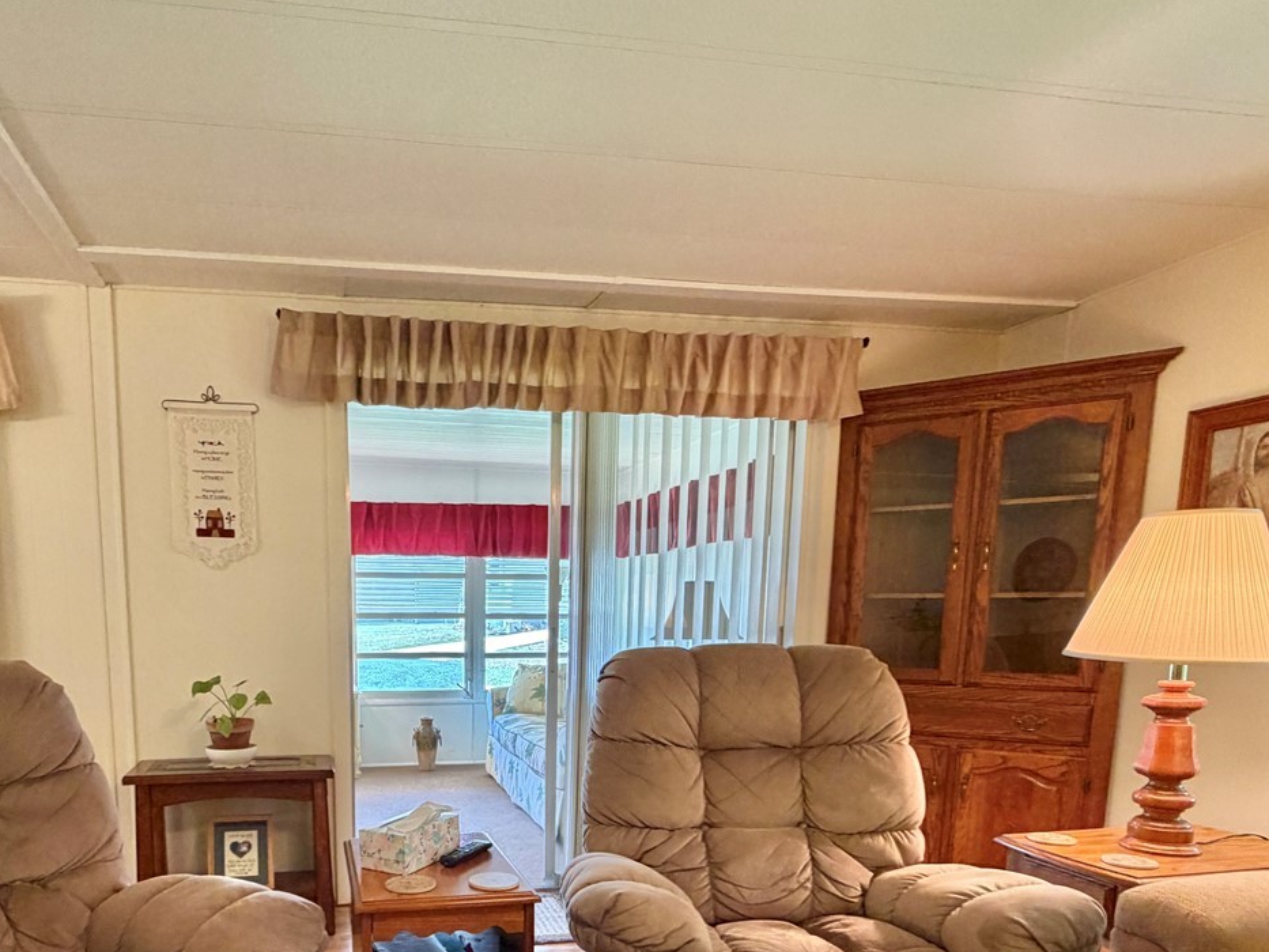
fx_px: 880
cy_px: 741
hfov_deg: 70.1
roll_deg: +0.5
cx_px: 453
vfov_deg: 53.6
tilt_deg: -8.7
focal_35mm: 24
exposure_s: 1/60
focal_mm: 2.22
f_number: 2.2
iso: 250
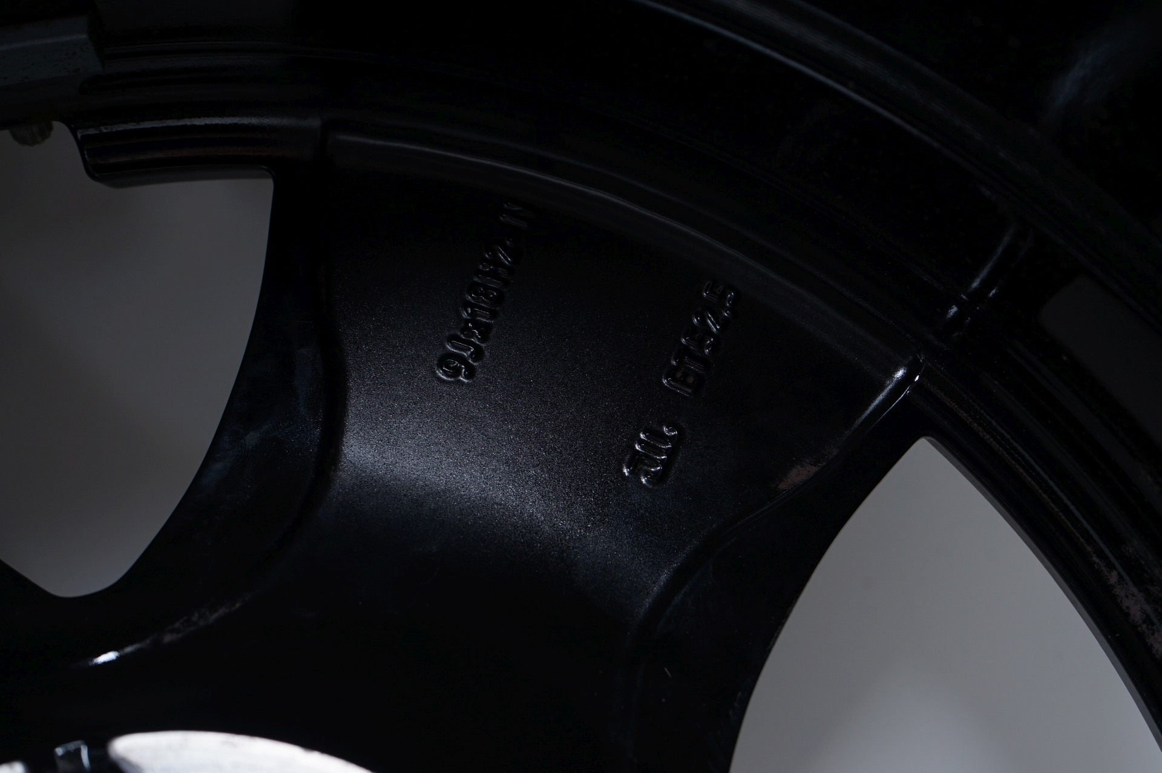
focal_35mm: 55
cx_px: 581
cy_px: 386
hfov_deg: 36.3
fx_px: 1774
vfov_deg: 24.6
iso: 250
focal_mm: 55
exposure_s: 1/100
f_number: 7.1
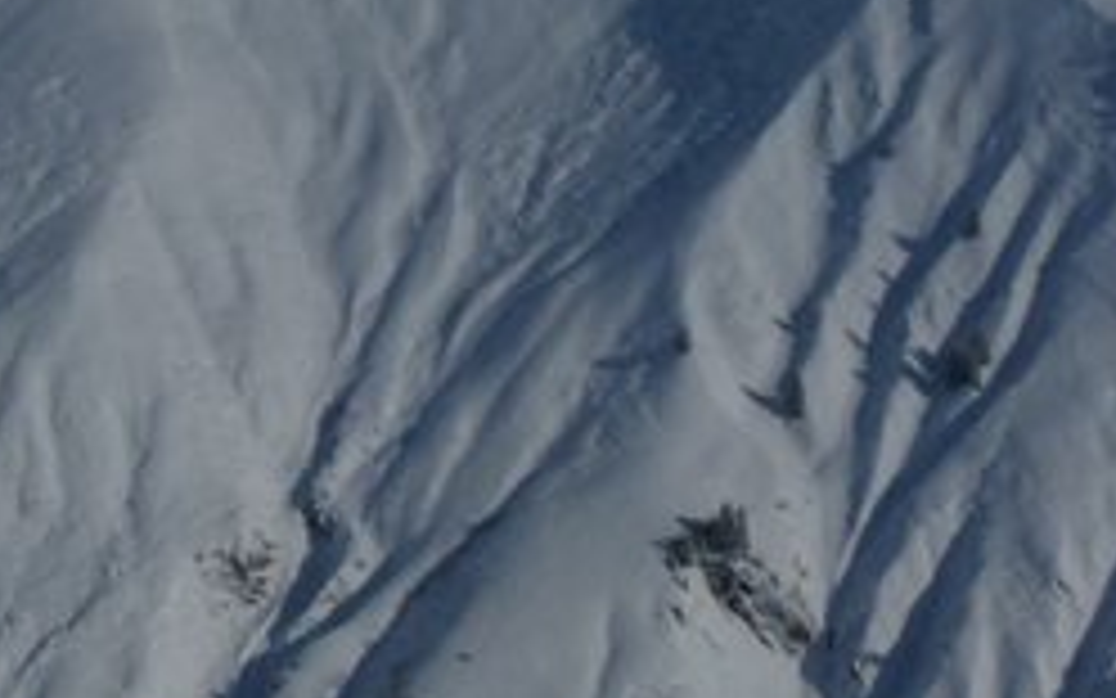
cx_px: -22
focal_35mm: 130
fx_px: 3954
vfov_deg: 10.0
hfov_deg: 15.7
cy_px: 90
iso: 100
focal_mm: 6.8
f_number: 6.3
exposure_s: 1/2500
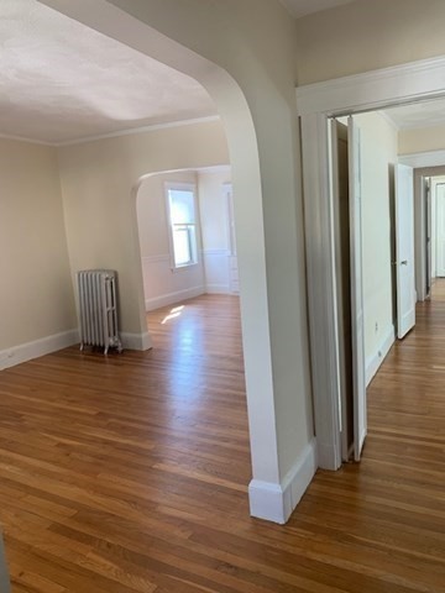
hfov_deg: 53.1
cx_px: 222
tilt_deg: -8.5
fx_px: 446
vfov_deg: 67.3
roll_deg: +3.6
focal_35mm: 26
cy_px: 296
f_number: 1.8
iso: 100
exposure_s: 1/83
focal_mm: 4.25
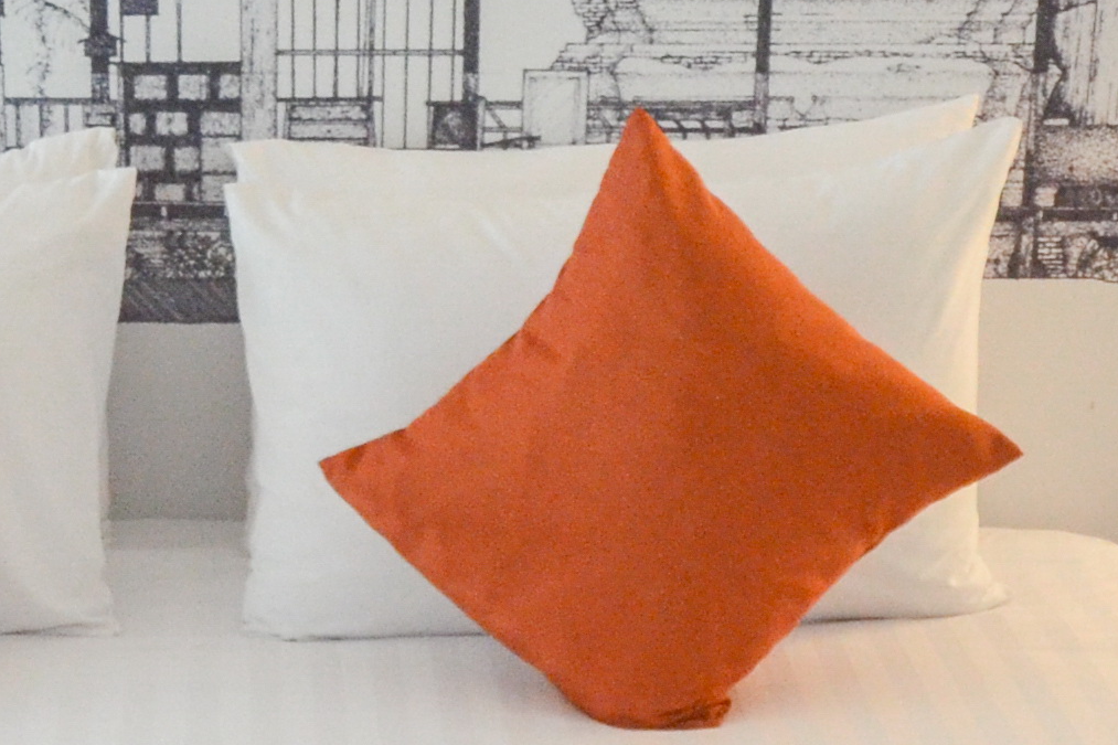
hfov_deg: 19.8
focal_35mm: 102
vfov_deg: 13.2
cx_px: 193
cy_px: 754
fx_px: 3167
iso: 1600
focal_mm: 14
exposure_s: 1/50
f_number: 4.8
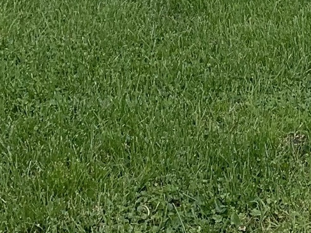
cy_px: -410
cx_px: 291
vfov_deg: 8.0
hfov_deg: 12.0
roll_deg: -0.3
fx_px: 1473
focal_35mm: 164
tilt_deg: +2.1
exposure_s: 1/1610
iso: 25
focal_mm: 4.25
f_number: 1.8
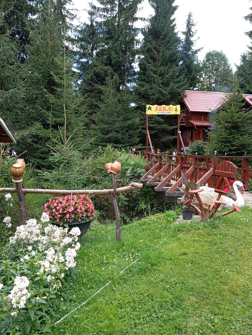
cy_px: 168
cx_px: 126
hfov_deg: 49.9
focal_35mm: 28
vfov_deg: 63.4
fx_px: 271
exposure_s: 1/146
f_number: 1.8
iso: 108
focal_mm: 4.22
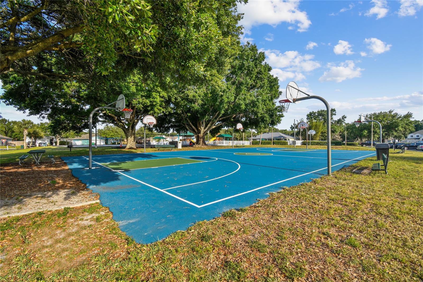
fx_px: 176
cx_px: 212
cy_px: 141
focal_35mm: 15
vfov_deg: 77.3
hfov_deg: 100.4
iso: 100
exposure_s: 1/60
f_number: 7.1
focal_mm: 10
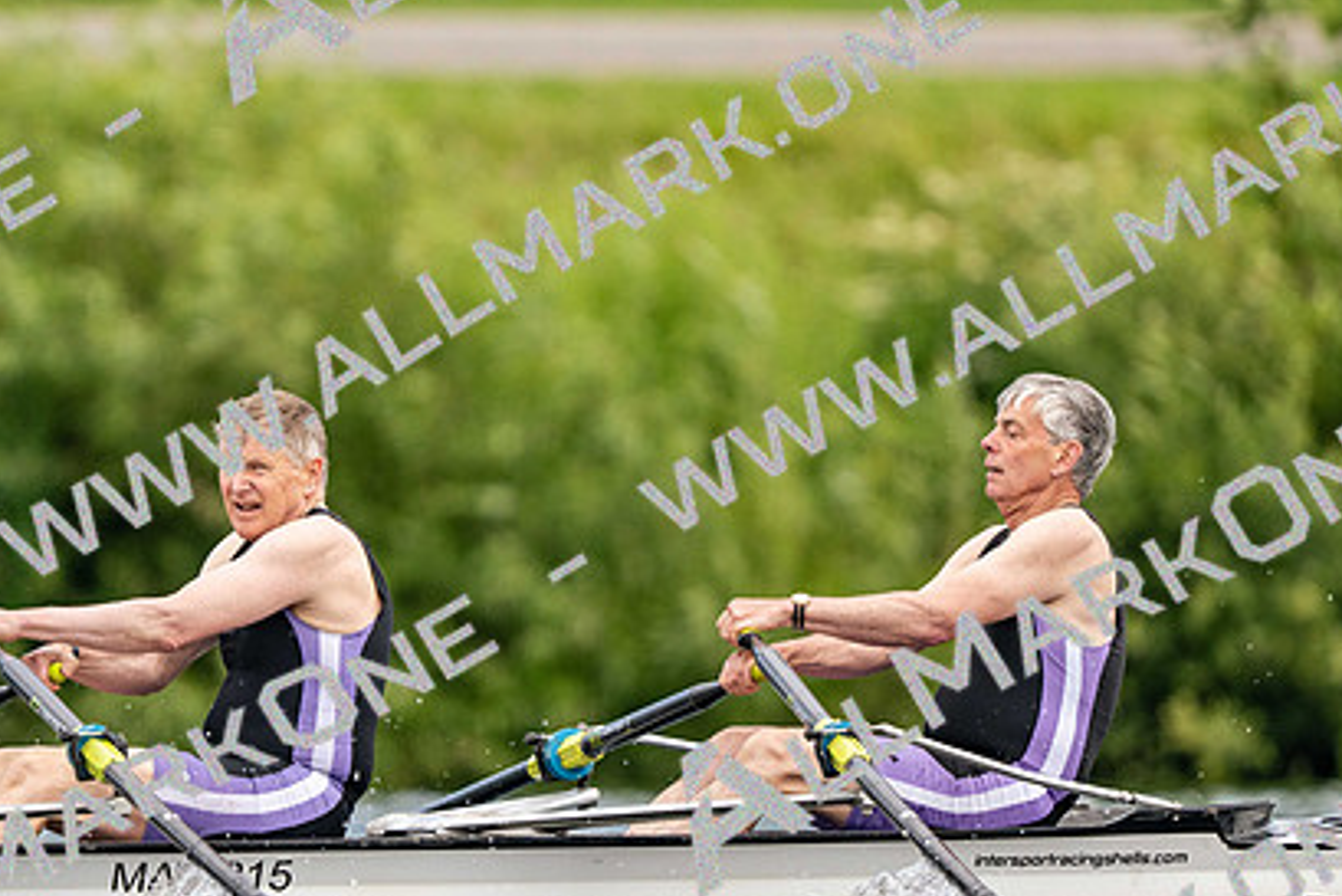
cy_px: 586
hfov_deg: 1.7
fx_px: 44374
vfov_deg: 1.2
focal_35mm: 1190
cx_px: 400
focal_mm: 840
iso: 1250
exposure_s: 1/2500
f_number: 5.6
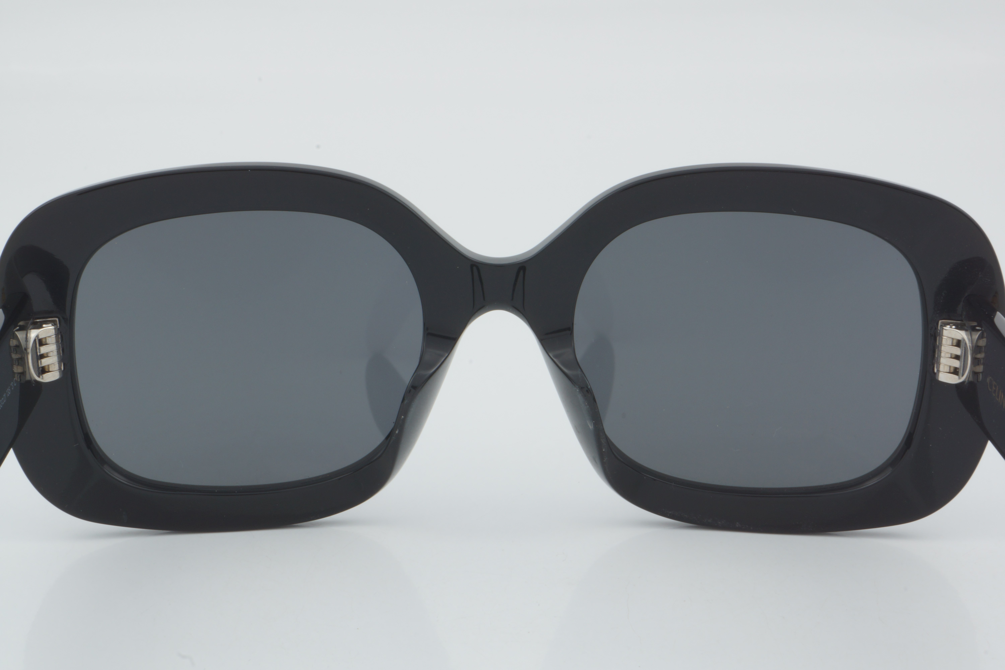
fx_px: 2303
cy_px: 335
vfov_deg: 16.6
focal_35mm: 82
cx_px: 502
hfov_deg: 24.6
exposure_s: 1/3
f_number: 32
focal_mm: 55
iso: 100
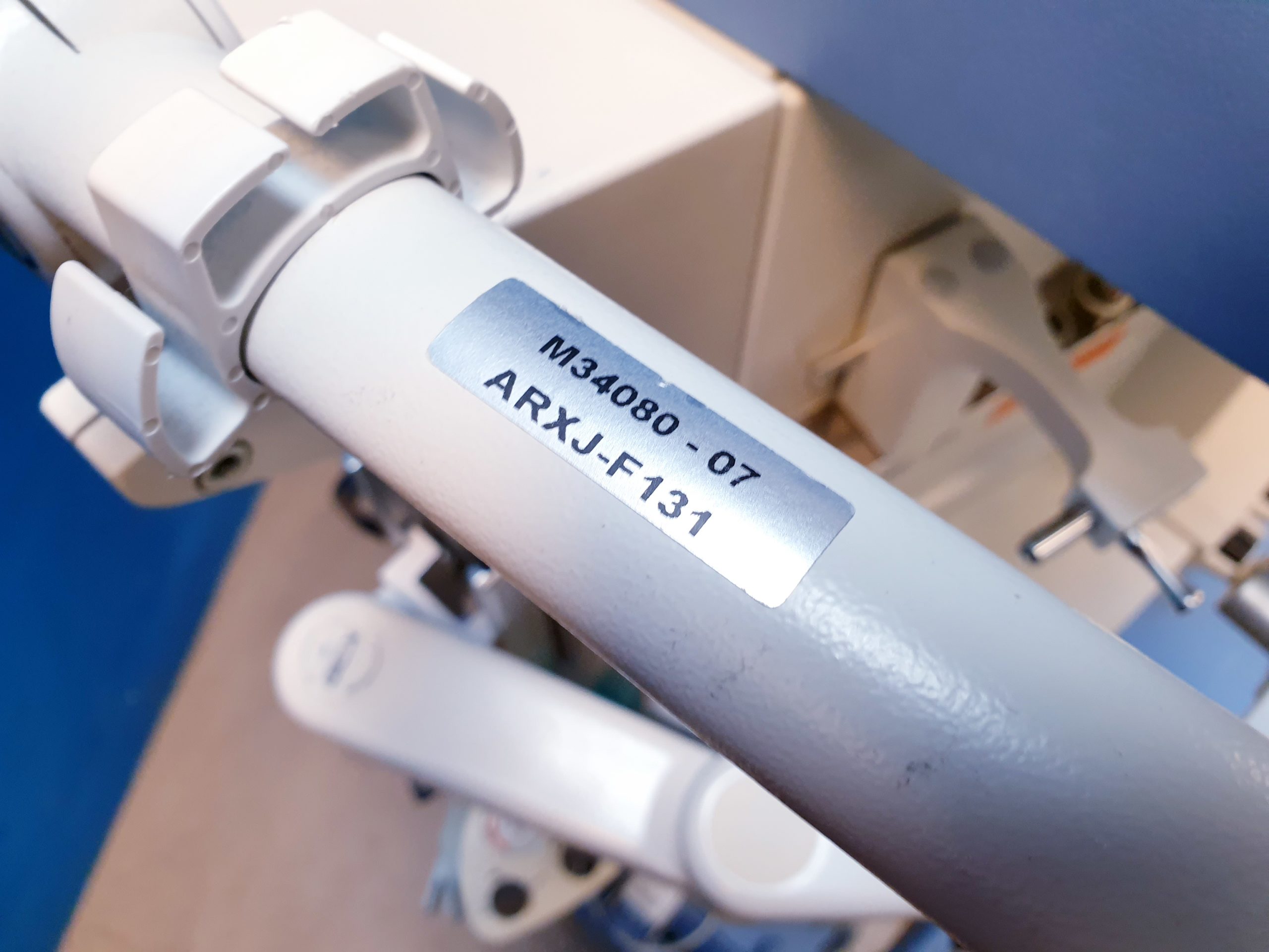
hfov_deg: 67.3
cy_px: 476
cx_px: 634
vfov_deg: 53.1
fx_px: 953
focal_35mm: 26
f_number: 2.4
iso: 125
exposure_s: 1/50
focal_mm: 4.3
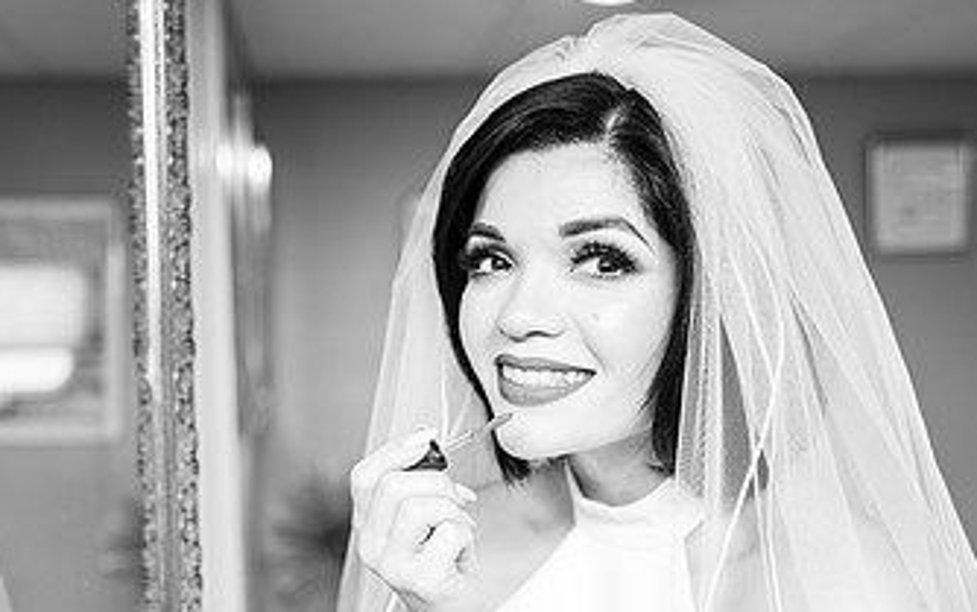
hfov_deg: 45.1
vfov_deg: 28.9
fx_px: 1172
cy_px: 439
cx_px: 401
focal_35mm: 44
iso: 250
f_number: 1.4
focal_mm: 24
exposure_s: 1/400
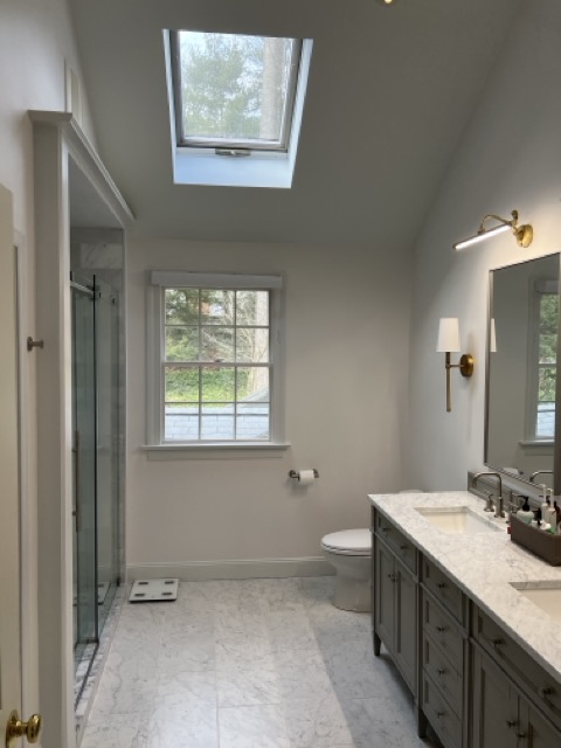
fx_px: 562
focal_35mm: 26
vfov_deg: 67.3
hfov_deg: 53.1
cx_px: 280
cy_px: 374
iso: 80
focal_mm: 5.7
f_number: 1.5
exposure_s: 1/120
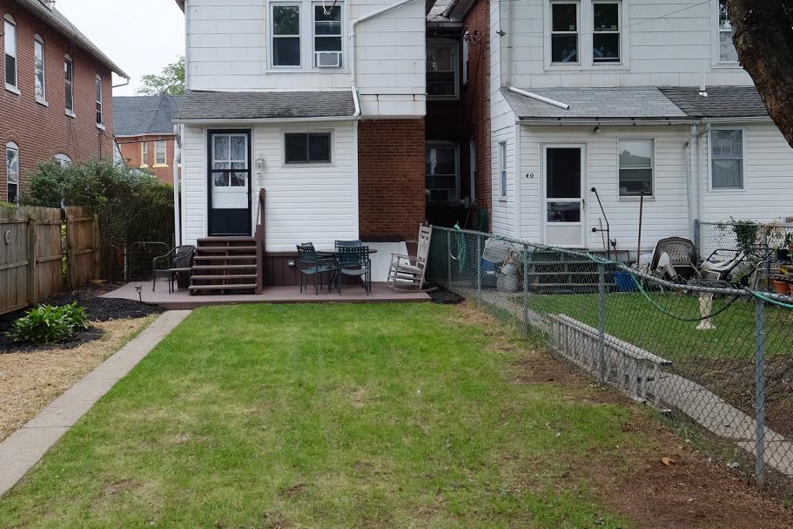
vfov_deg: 34.1
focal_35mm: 39
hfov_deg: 49.2
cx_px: 314
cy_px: 227
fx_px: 859
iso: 400
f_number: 6.4
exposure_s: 1/160
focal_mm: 13.2
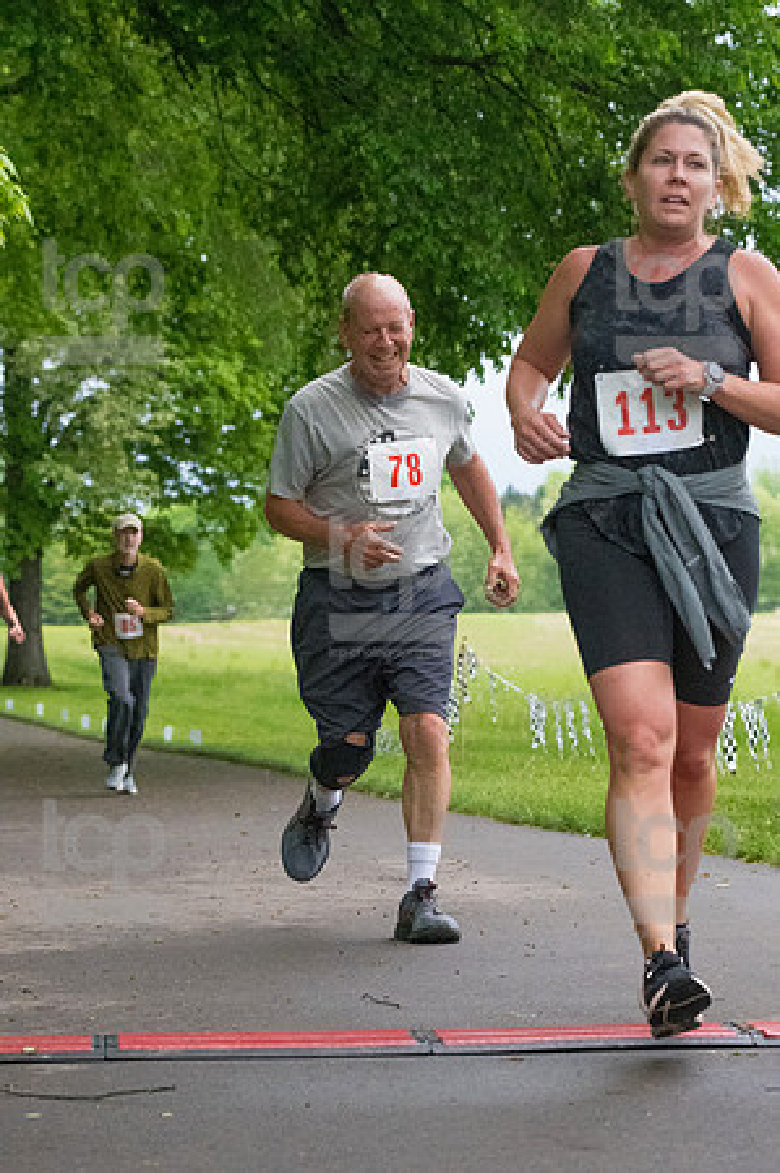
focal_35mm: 138
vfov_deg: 14.9
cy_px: 586
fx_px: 4495
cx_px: 390
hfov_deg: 9.9
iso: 6400
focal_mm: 92
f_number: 5.6
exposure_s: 1/1250
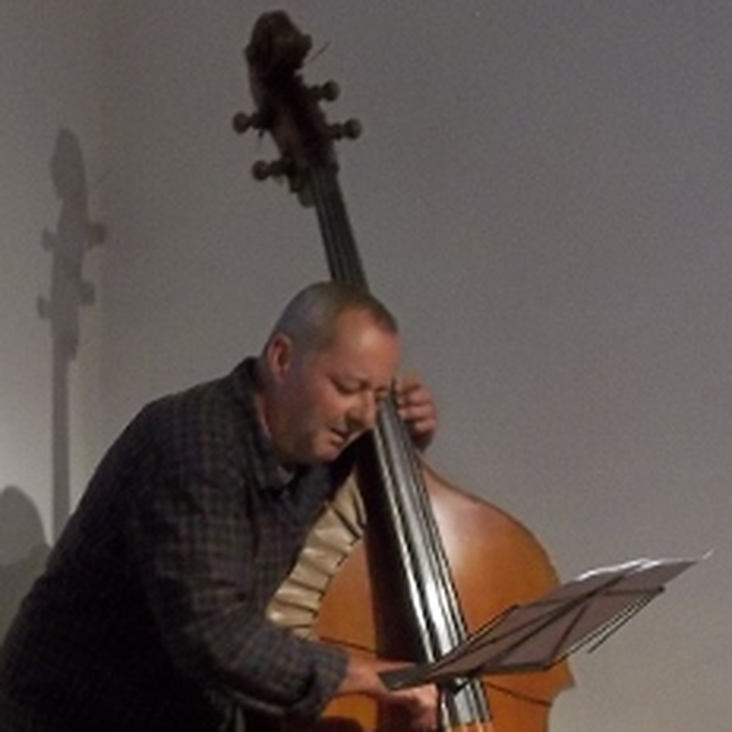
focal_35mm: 113
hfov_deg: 15.0
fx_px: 2703
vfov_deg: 14.9
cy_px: 861
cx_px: -104
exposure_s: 1/8
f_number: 4
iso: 275
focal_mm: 6.6
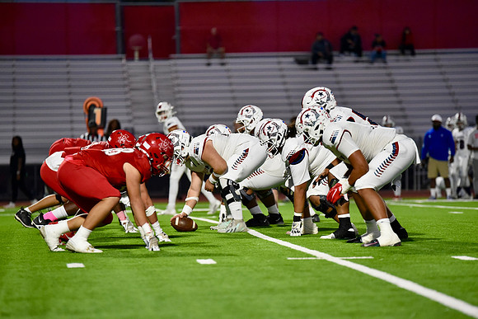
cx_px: 239
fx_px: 2656
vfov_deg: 6.9
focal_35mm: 200
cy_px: 160
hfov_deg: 10.3
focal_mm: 200
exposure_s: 1/800
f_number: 2.8
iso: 4500
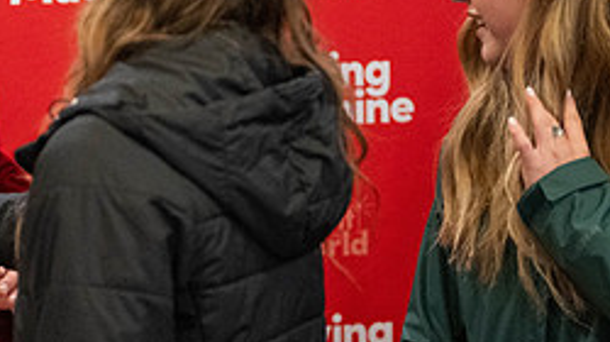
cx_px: -63
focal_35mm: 146
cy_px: 143
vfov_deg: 8.3
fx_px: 2359
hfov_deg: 14.4
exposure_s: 1/400
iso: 5000
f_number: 3.2
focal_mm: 60
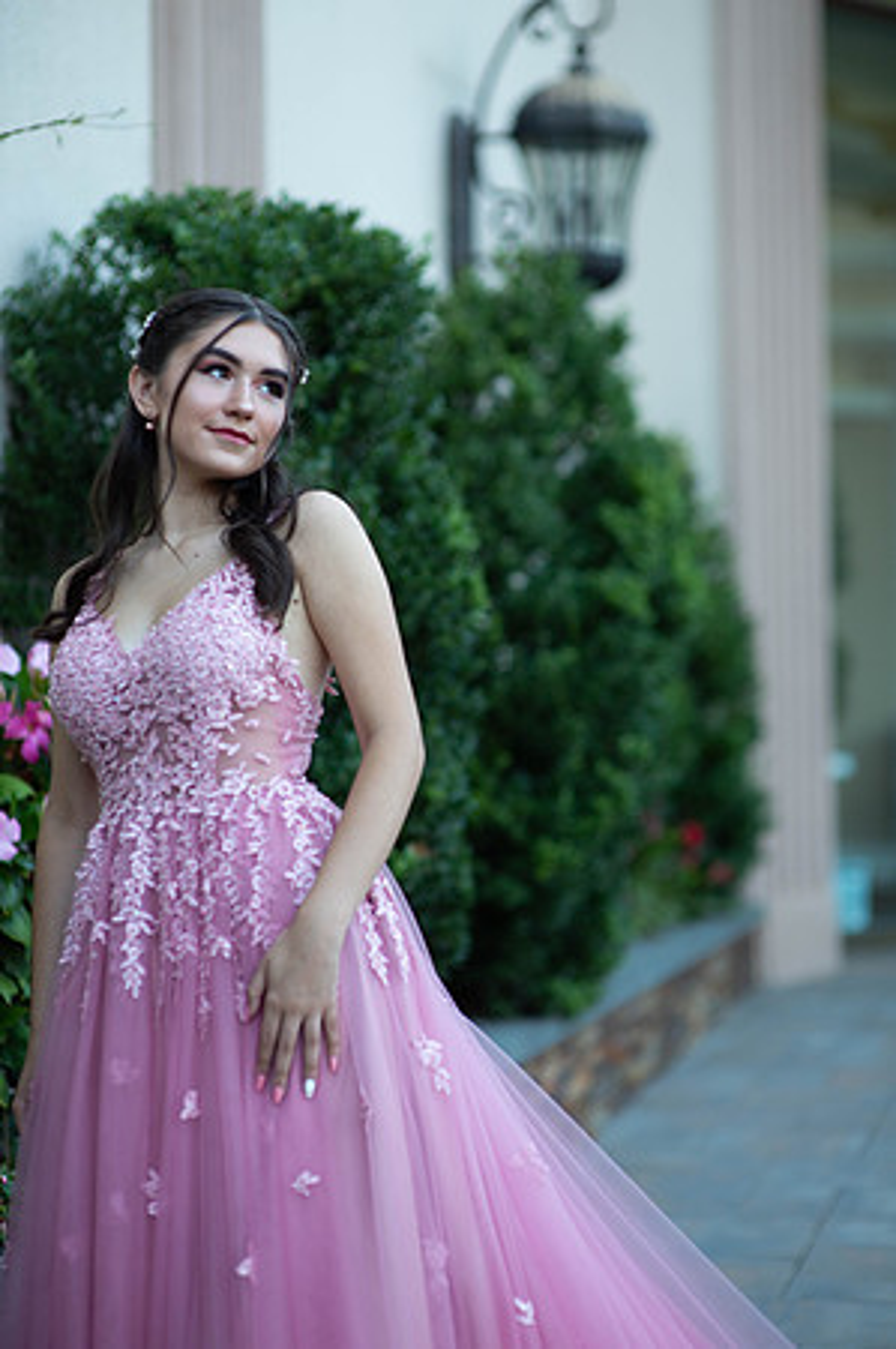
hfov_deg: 16.0
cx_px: 448
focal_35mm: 85
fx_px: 3180
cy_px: 674
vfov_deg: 23.9
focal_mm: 85
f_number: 2
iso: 250
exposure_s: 1/640
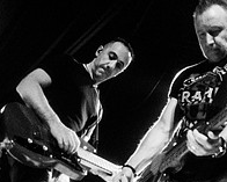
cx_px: 181
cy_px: 141
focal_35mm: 60
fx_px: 403
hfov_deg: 30.7
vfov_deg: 25.1
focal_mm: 20
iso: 3200
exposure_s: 1/320
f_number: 3.2
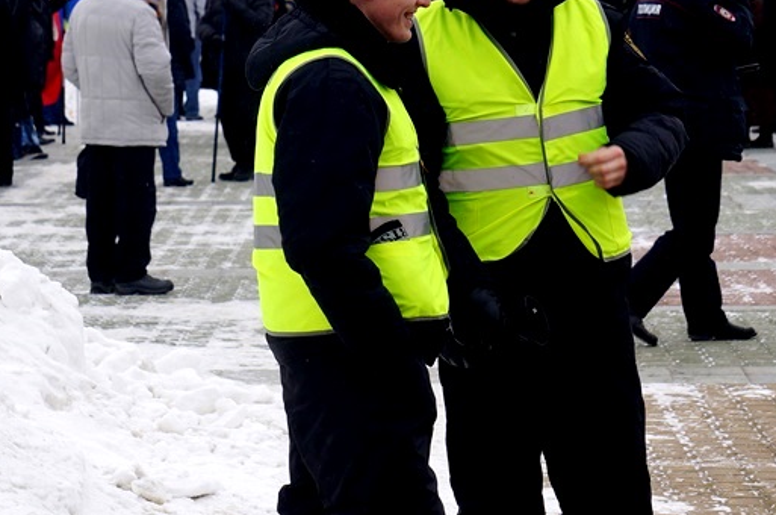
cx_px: 424
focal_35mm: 201
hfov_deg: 10.3
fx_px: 4320
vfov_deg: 6.8
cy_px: 156
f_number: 9
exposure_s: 1/200
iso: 100
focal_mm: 85
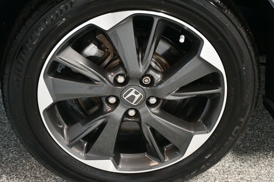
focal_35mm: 67
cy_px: 91
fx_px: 510
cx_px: 137
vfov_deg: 20.3
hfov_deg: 30.1
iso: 4500
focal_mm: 45
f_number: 4.5
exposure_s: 1/60
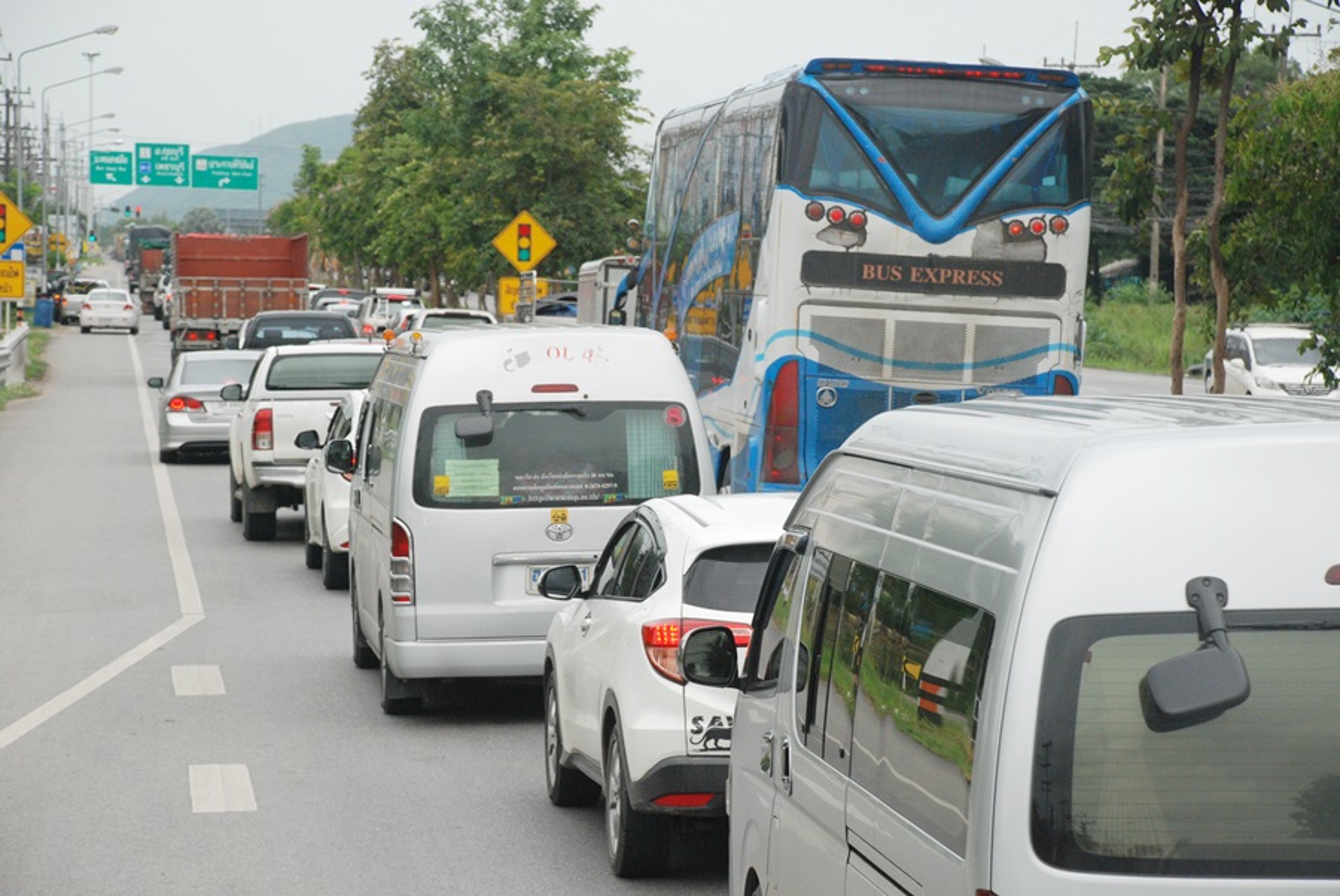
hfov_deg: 16.1
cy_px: 448
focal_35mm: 128
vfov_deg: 10.8
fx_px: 4750
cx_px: 670
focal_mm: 85
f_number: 8
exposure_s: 1/1000
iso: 800
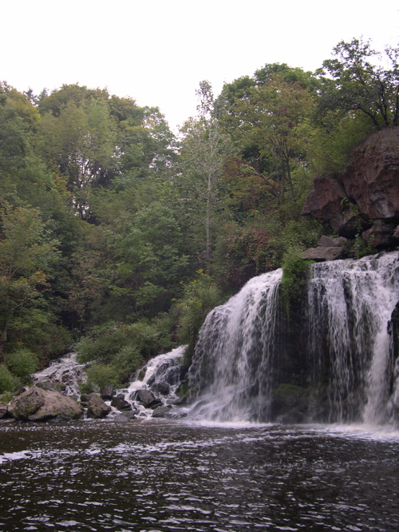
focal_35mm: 38
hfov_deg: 37.7
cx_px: 200
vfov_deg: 49.0
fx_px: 584
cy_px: 266
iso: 100
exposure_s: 1/52.1
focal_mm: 8
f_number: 2.8
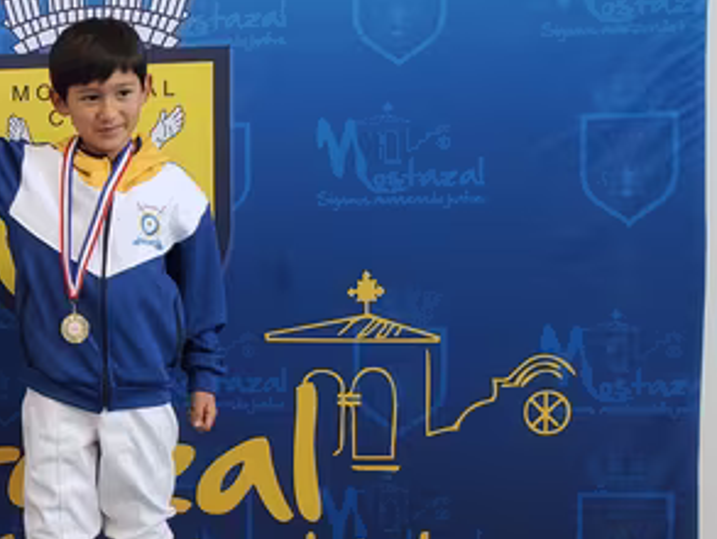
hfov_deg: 24.8
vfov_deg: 20.7
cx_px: -137
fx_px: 1471
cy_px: 318
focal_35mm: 71
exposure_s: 1/60
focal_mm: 4.3
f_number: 2.4
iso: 100
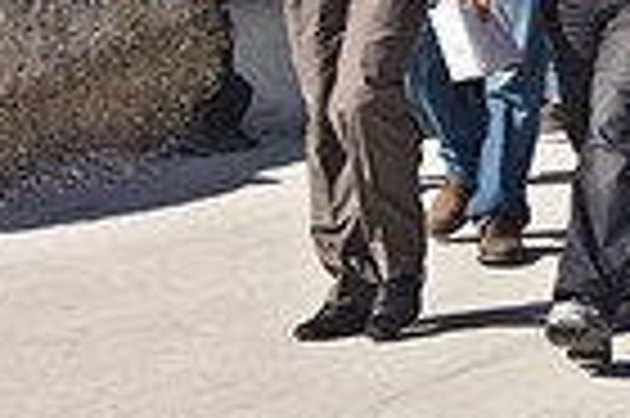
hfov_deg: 9.7
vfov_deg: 6.8
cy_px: -193
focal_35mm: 199
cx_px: 1206
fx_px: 3478
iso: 400
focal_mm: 48
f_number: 18
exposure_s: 1/250
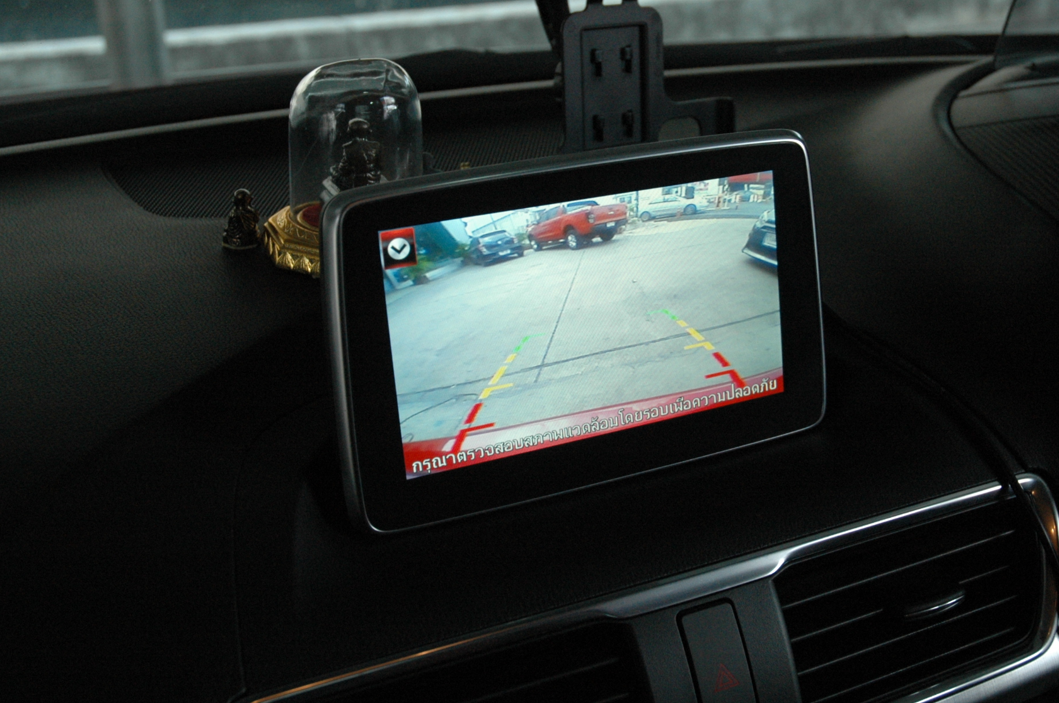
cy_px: 306
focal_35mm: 50
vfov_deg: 27.1
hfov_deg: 39.9
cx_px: 571
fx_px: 1458
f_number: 5
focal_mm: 27
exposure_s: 1/100
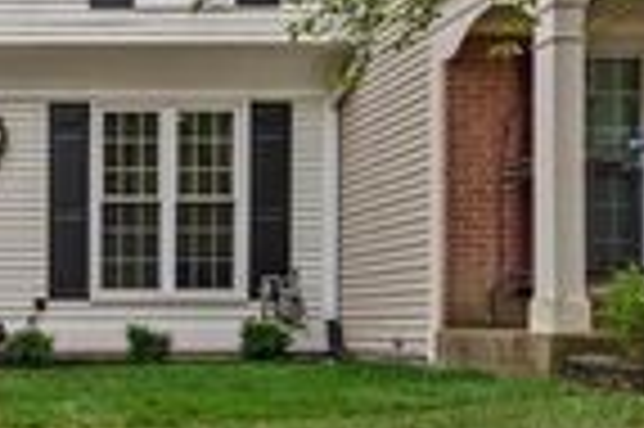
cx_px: -45
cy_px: 336
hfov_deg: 35.3
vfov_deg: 27.0
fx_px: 876
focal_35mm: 49
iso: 100
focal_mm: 14
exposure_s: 1/30
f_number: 8
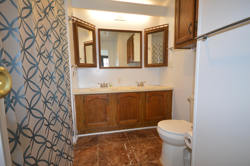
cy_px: 83
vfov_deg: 69.5
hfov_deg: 92.5
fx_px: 120
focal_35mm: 17
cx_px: 125
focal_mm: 11.5
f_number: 4.2
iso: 800
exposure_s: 1/60
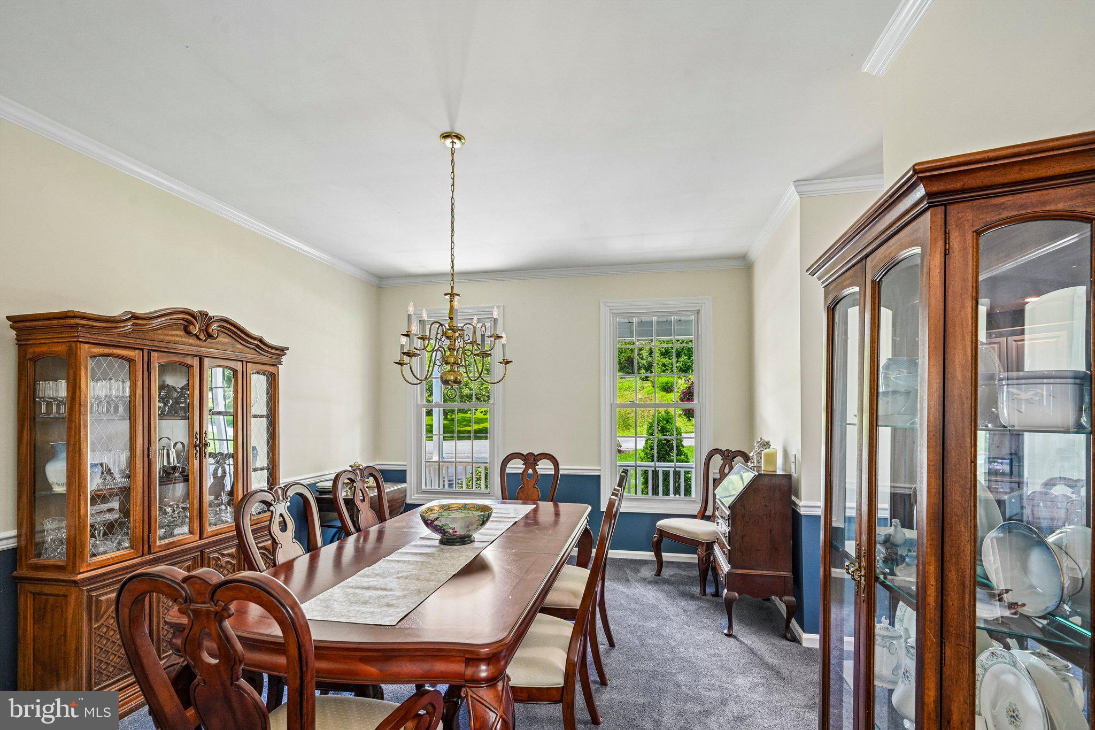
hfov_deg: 96.7
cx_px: 548
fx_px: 487
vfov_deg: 73.7
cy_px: 365
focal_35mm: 16
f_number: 8
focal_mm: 16
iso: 800
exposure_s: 1/50
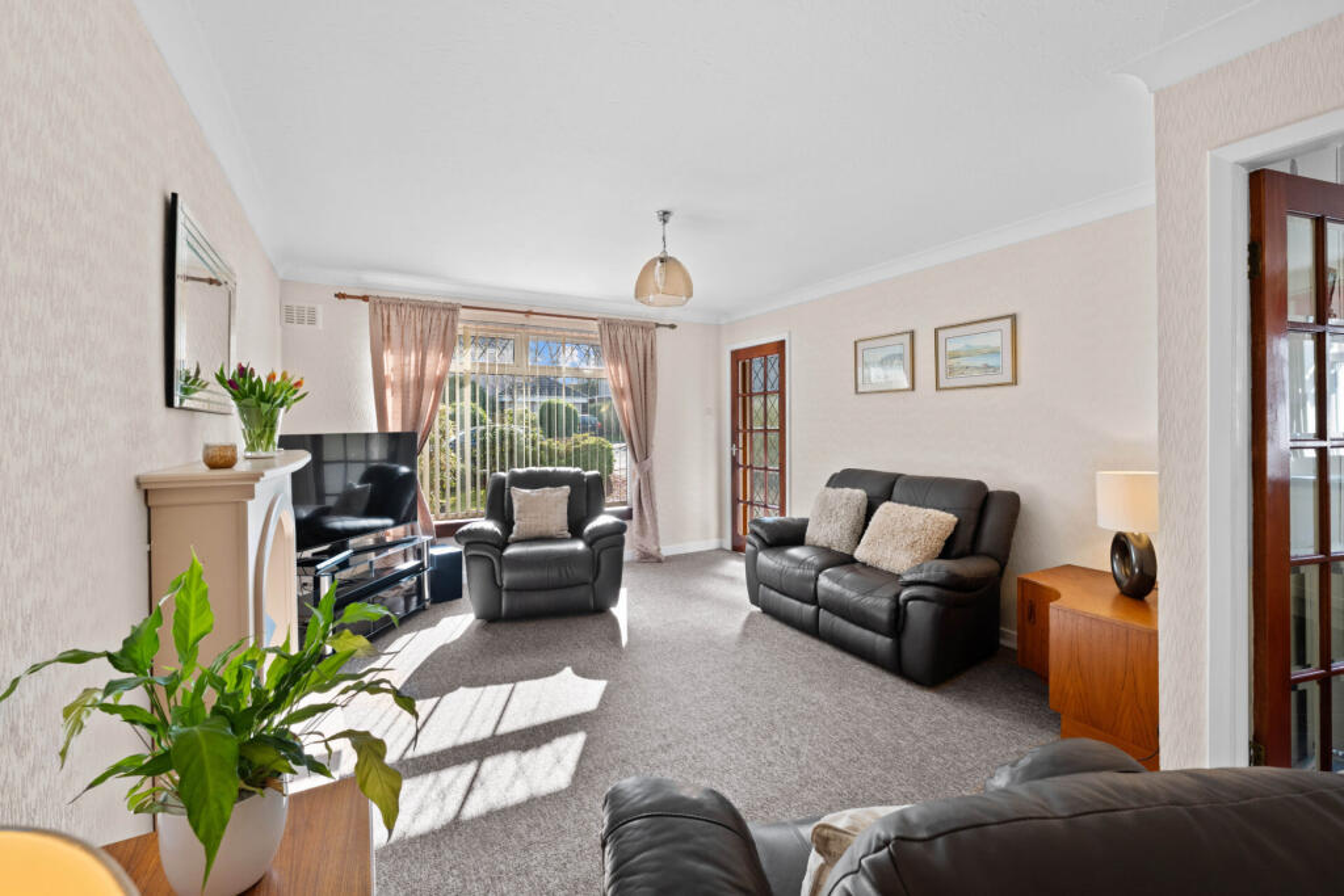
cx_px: 672
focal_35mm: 14
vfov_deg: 81.2
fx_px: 523
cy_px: 448
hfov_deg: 104.2
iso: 640
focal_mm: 14
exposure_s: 1/20
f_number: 8
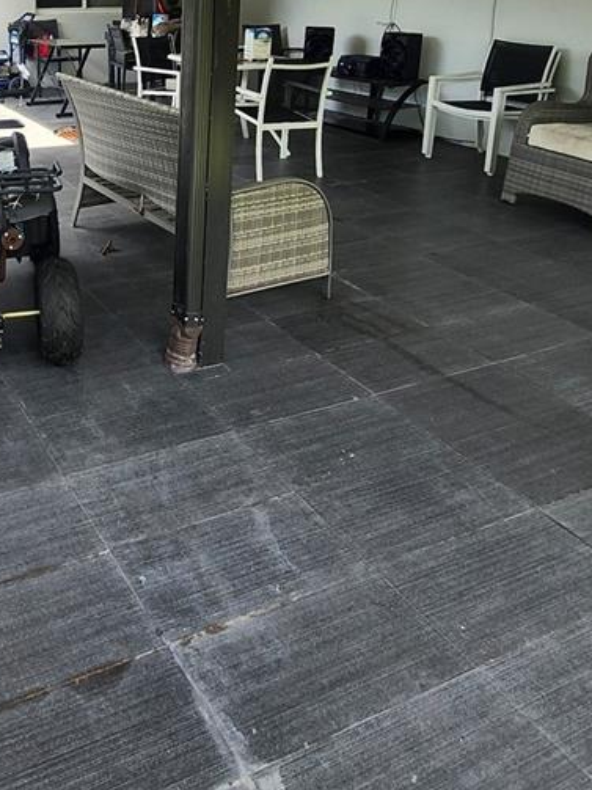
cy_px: 126
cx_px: 55
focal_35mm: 31
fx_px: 707
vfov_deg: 53.3
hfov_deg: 41.7
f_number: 2.2
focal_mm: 1.74
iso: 50
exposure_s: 1/120
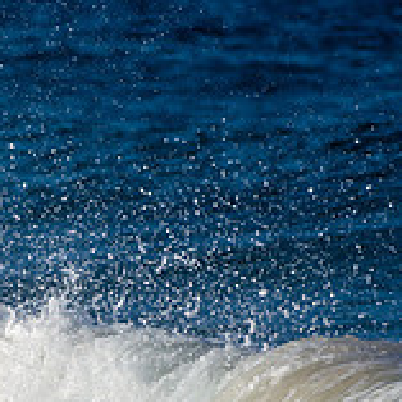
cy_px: 429
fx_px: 30863
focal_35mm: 2349
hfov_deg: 0.7
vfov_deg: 0.7
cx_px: -271
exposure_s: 1/1250
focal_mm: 500
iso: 125
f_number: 5.6
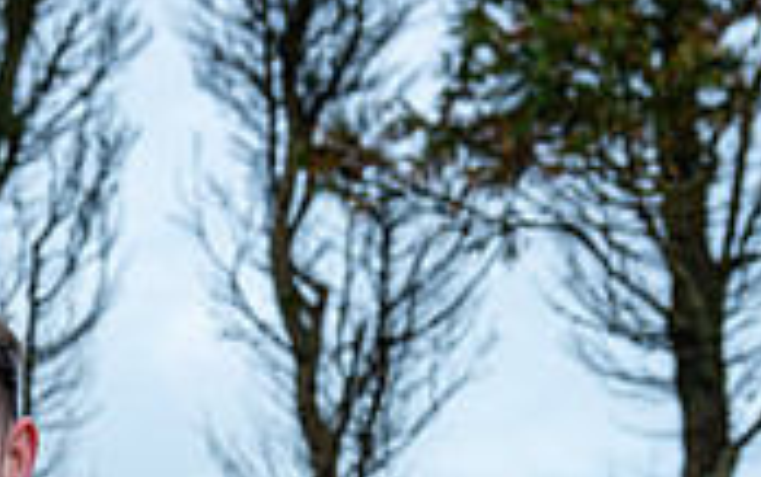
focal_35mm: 112
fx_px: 2324
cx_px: -13
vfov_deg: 11.0
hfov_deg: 18.1
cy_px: 838
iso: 100
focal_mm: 33
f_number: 4
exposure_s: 1/200
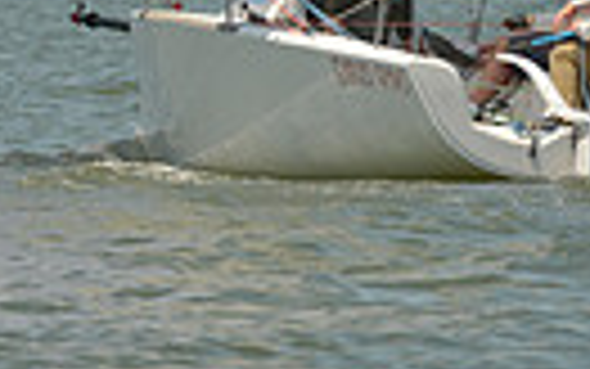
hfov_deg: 2.3
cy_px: -855
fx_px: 14542
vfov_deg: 1.4
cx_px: 70
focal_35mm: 904
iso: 200
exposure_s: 1/1250
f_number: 7.1
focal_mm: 200
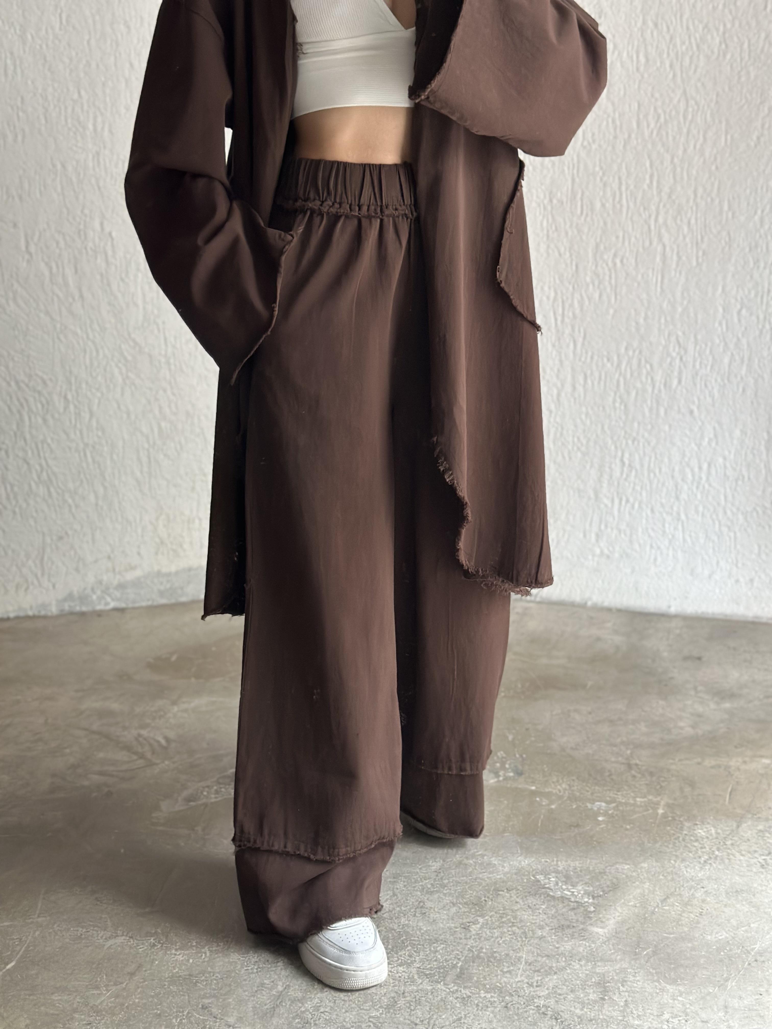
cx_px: 386
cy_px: 514
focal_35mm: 48
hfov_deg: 30.3
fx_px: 1427
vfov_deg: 39.7
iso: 400
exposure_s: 1/57
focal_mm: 6.86
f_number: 1.78
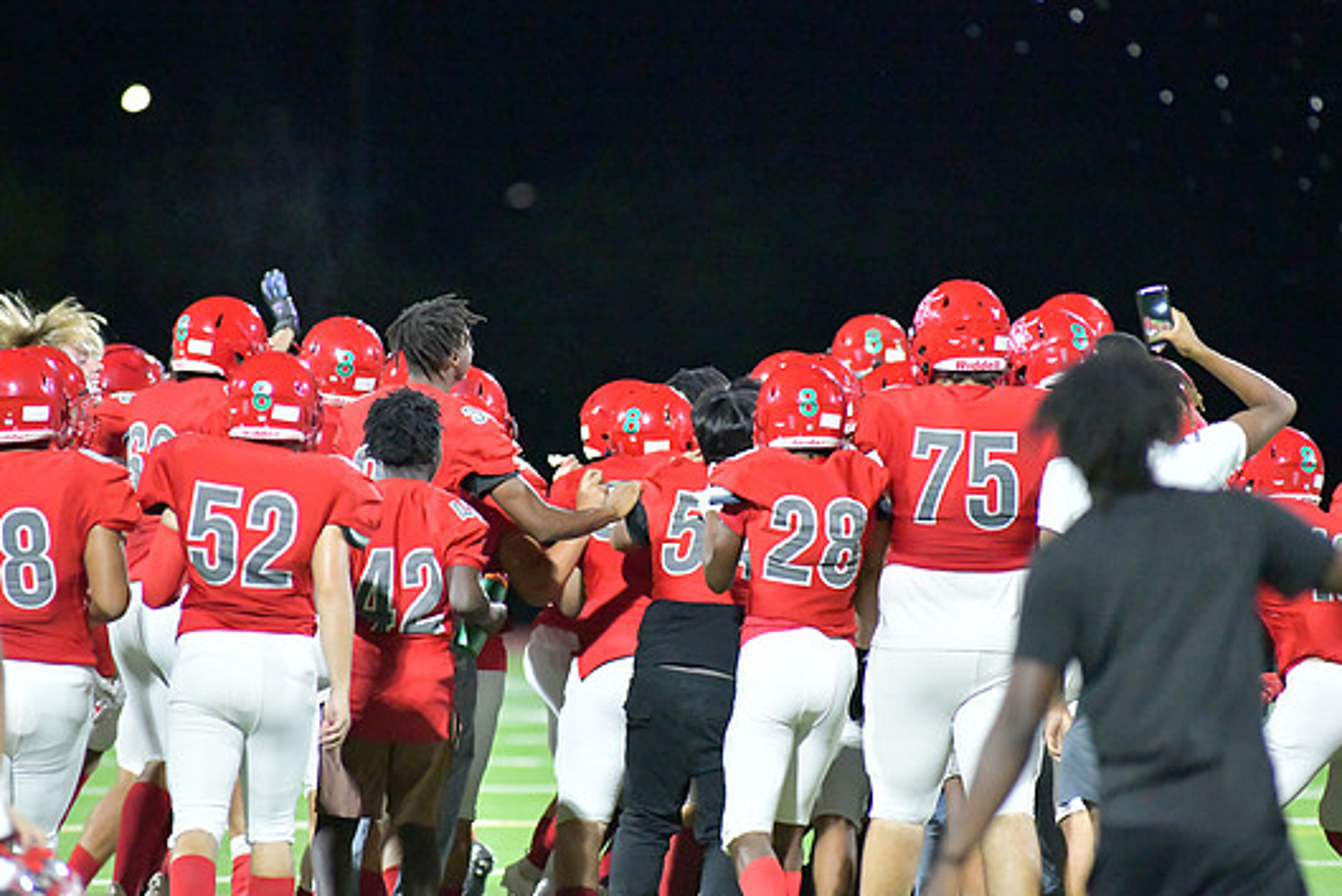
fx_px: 12267
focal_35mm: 329
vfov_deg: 4.2
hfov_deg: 6.3
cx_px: 634
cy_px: 451
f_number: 4
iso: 22800
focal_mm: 300
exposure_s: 1/1250
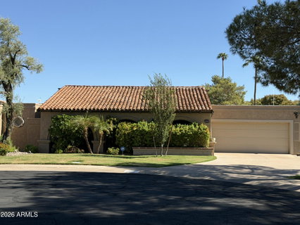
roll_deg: -0.3
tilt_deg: +0.7
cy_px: 112
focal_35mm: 48
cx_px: 150
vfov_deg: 30.3
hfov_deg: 39.6
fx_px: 416
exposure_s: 1/4098
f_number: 1.78
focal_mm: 6.76
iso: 64
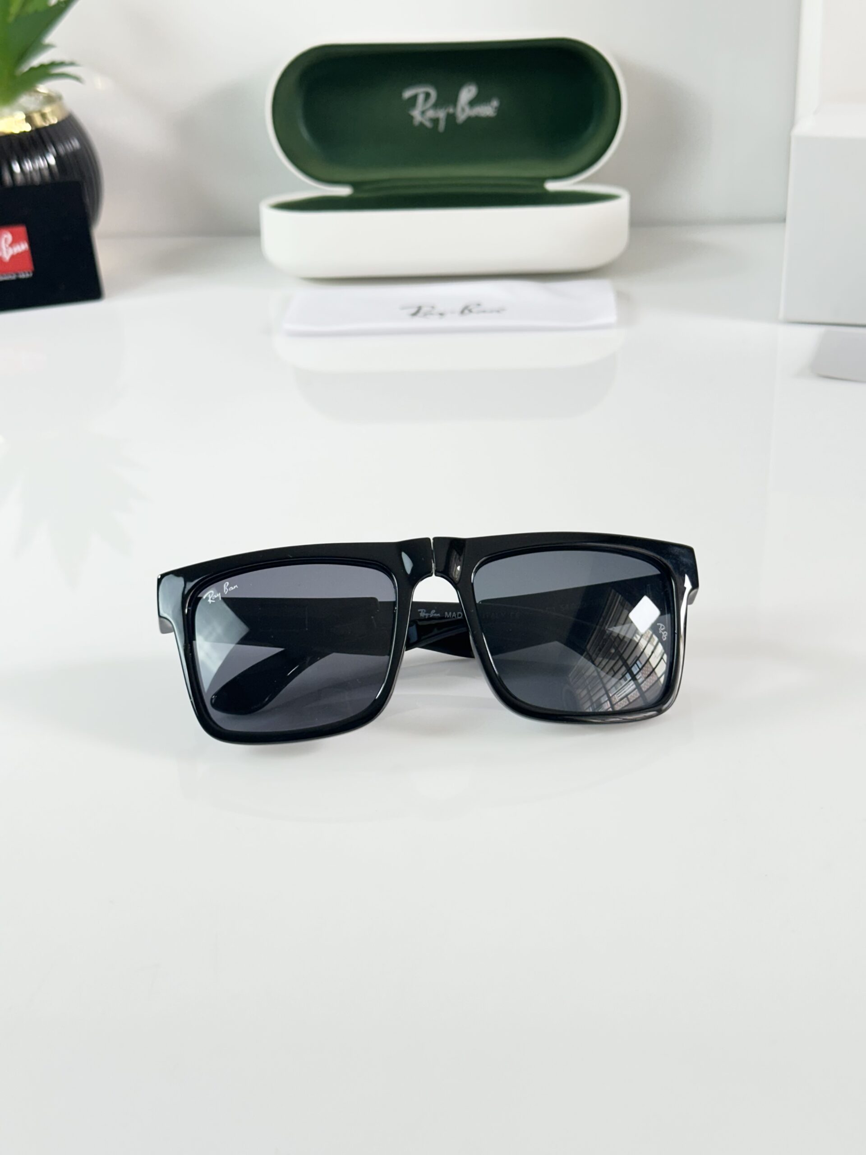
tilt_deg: -28.6
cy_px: 578
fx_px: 1601
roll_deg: +2.7
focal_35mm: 48
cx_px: 433
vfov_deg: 39.7
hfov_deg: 30.3
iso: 80
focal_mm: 6.86
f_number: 1.78
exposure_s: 1/100
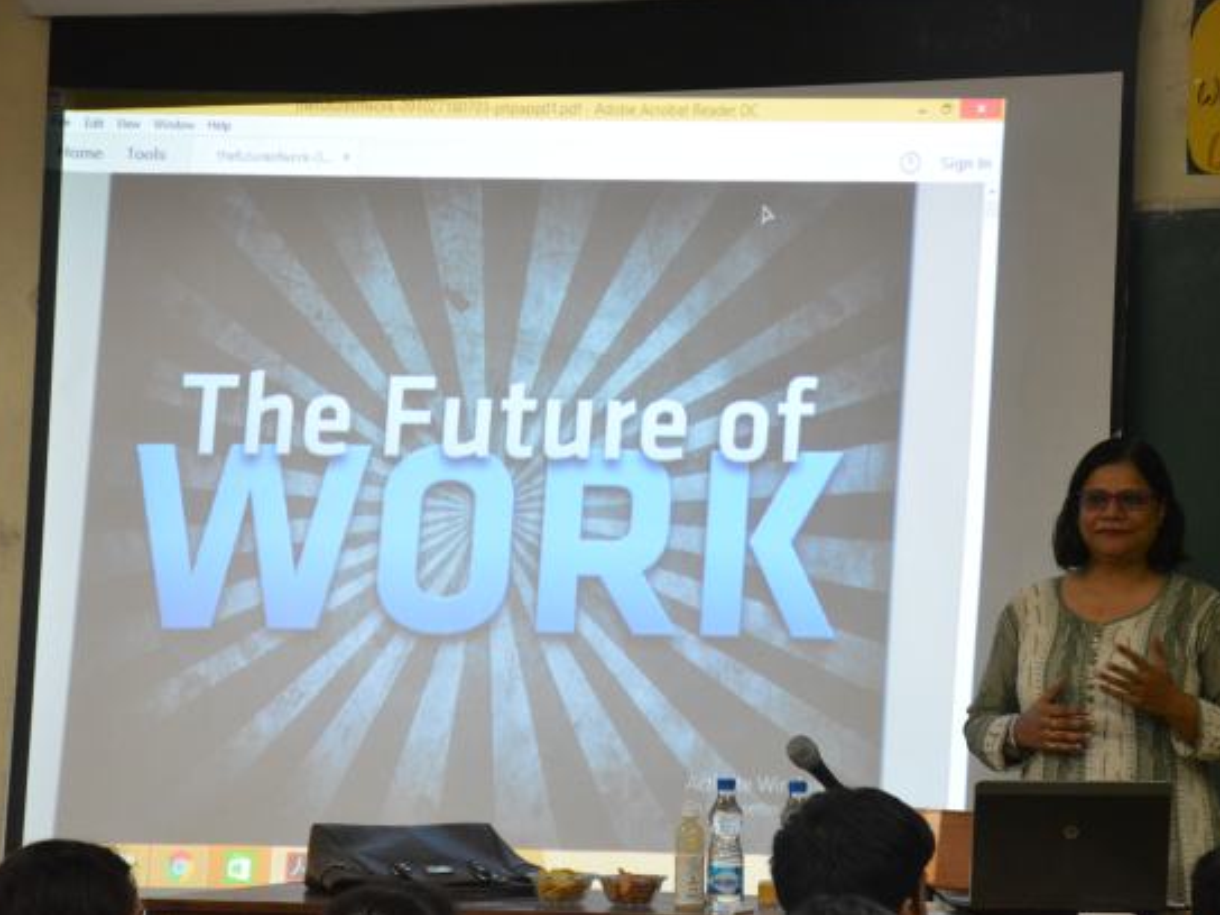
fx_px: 4405
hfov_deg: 15.8
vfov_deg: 11.9
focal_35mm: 125
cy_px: 481
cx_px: 684
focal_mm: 70
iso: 3200
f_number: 7.1
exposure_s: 1/50
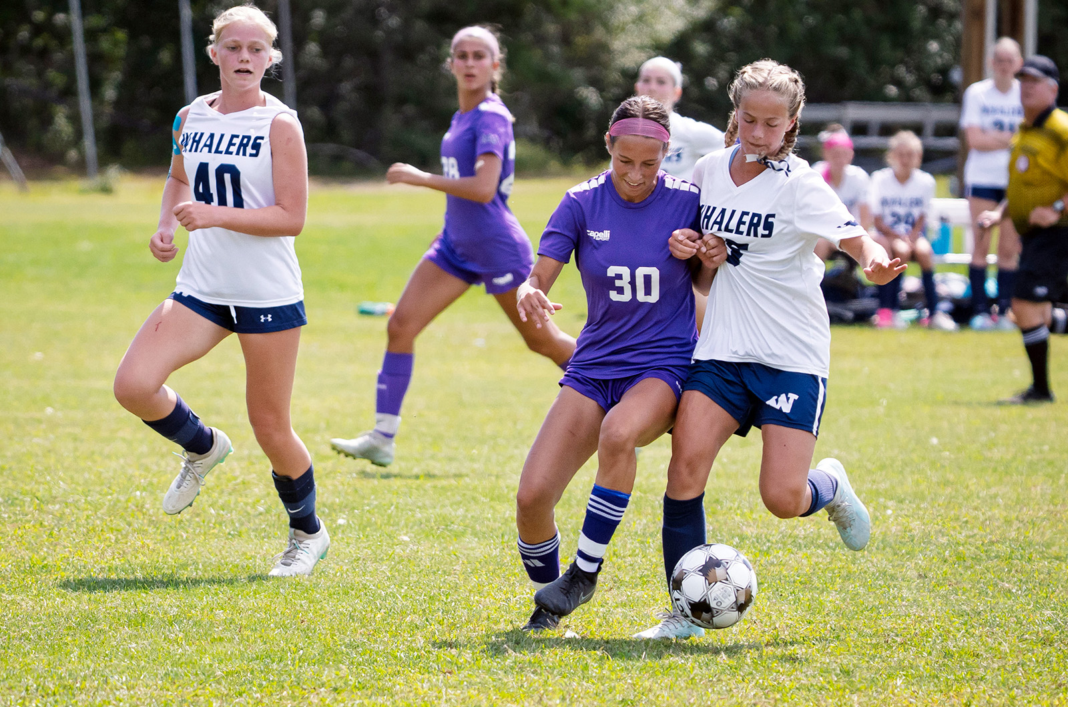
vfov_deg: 3.3
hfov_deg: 5.0
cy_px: 354
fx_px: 12198
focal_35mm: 412
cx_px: 534
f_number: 5.6
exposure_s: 1/3200
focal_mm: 275
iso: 800
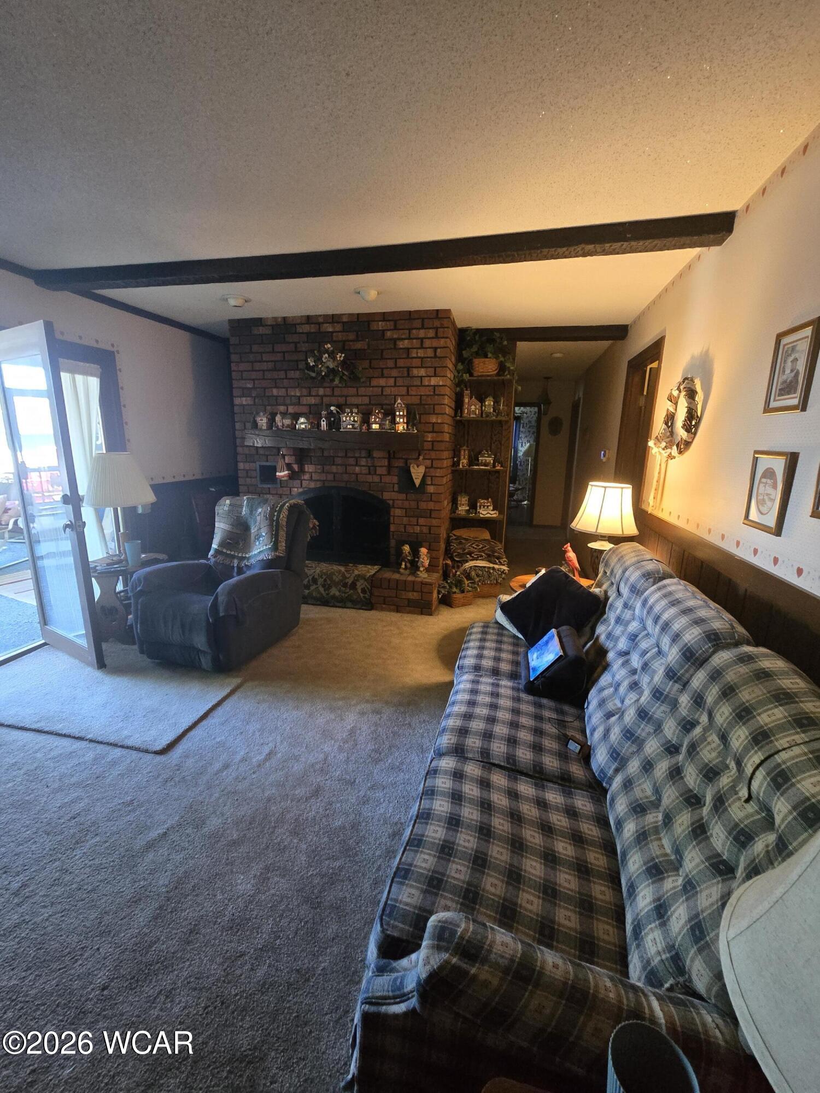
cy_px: 546
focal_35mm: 13
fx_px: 411
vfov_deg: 106.2
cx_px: 410
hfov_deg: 89.9
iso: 1000
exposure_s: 1/60
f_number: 2.2
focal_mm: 2.2
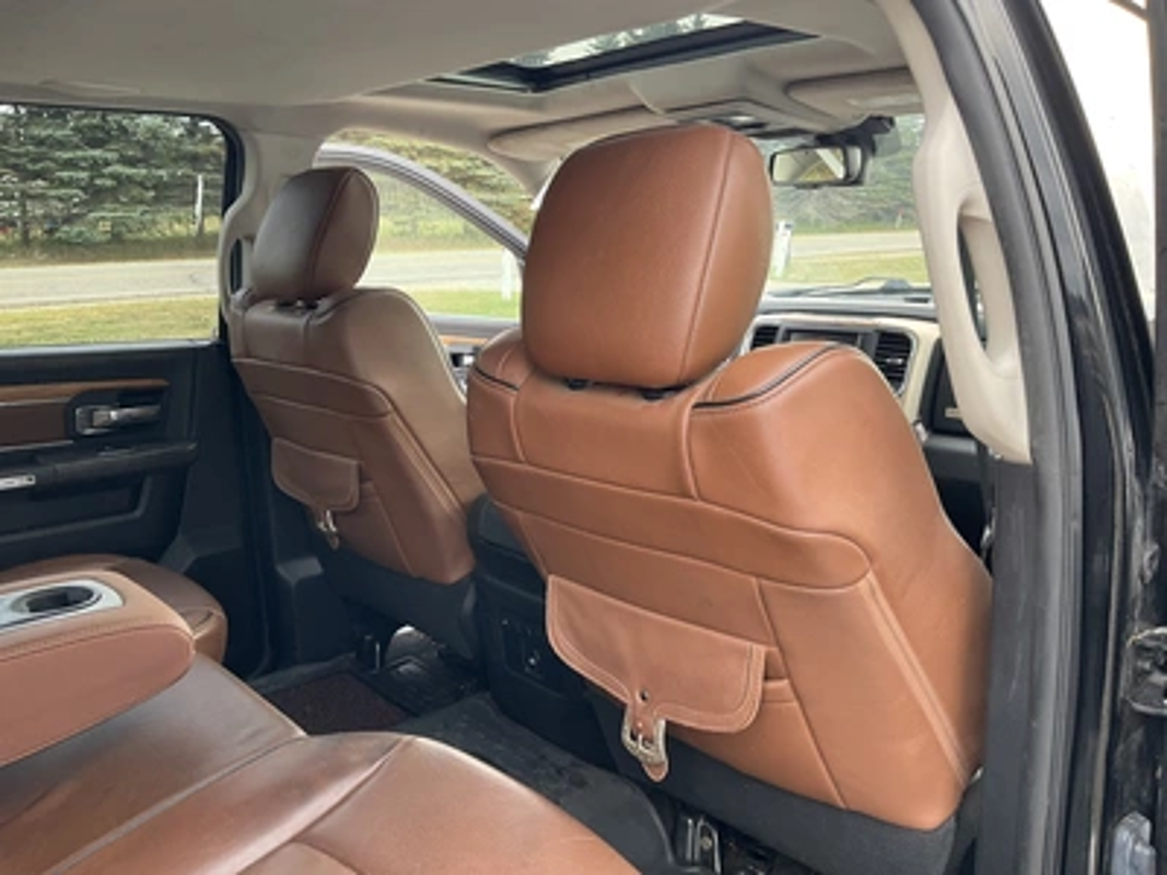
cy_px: 438
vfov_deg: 48.2
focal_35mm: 29
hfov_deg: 61.7
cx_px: 584
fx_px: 978
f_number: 1.8
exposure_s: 1/122
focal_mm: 3
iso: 40
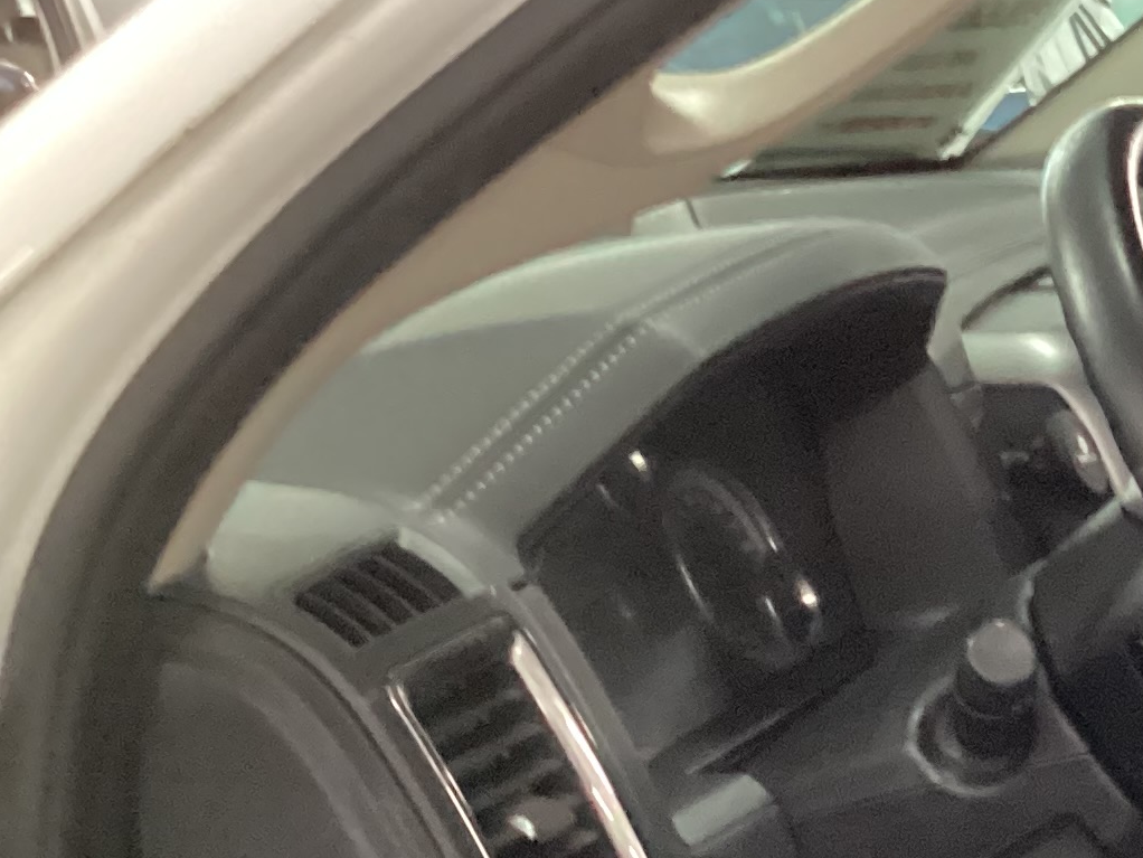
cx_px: 1821
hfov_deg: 17.4
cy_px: 786
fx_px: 3270
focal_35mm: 99
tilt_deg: -17.0
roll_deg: +0.7
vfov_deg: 14.8
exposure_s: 1/25
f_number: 2.4
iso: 500
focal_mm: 3.3
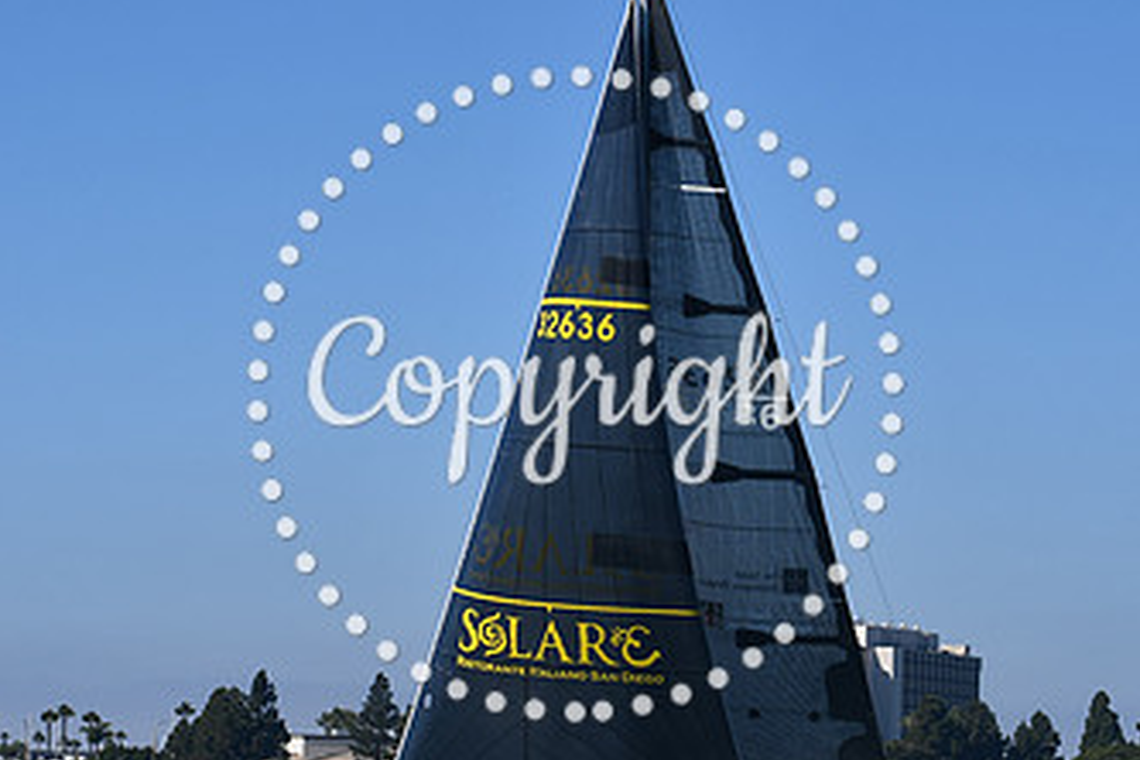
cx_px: 575
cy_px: 389
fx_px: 4528
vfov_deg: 9.6
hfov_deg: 14.3
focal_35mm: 143
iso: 100
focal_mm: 55
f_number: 10
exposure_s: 1/400
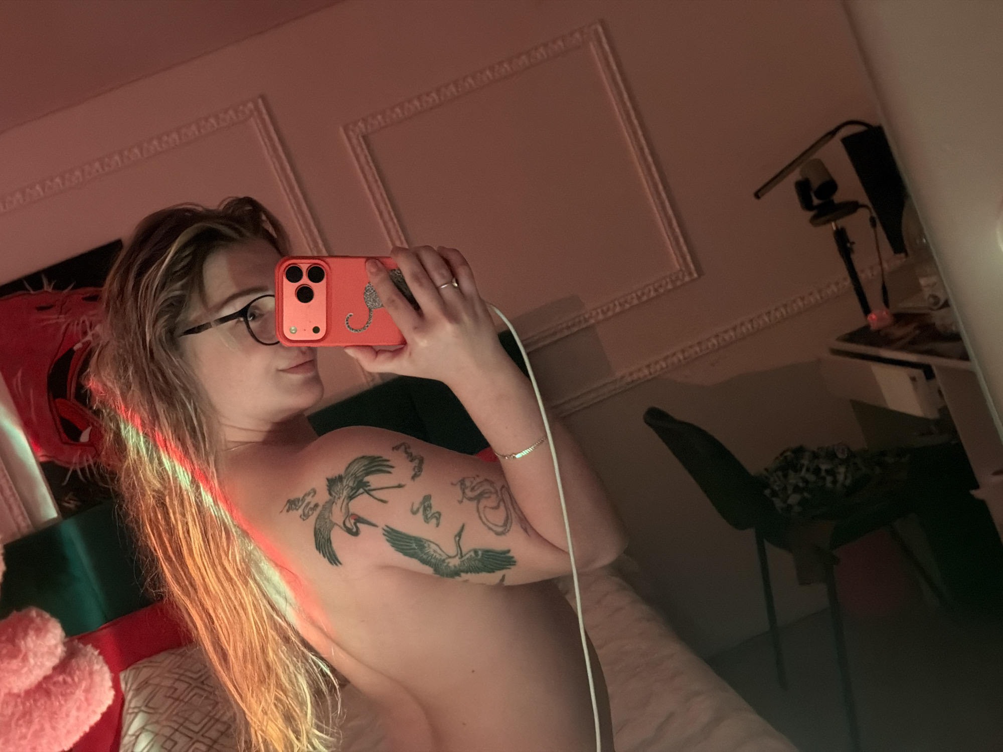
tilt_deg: -5.7
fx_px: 1391
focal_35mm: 48
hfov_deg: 39.7
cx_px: 502
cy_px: 376
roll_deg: +22.7
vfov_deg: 30.3
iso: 800
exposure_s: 1/19
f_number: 1.78
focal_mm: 6.76
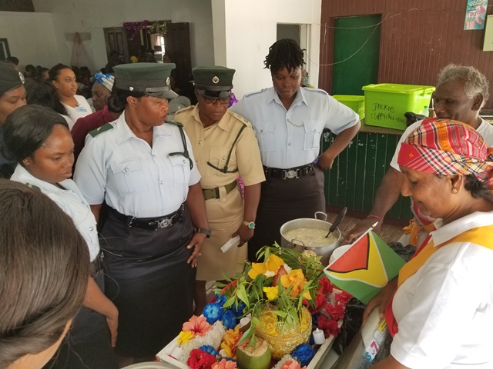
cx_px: 246
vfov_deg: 53.1
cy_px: 184
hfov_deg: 67.3
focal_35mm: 26
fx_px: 370
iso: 64
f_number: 1.7
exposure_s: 1/120
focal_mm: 4.25
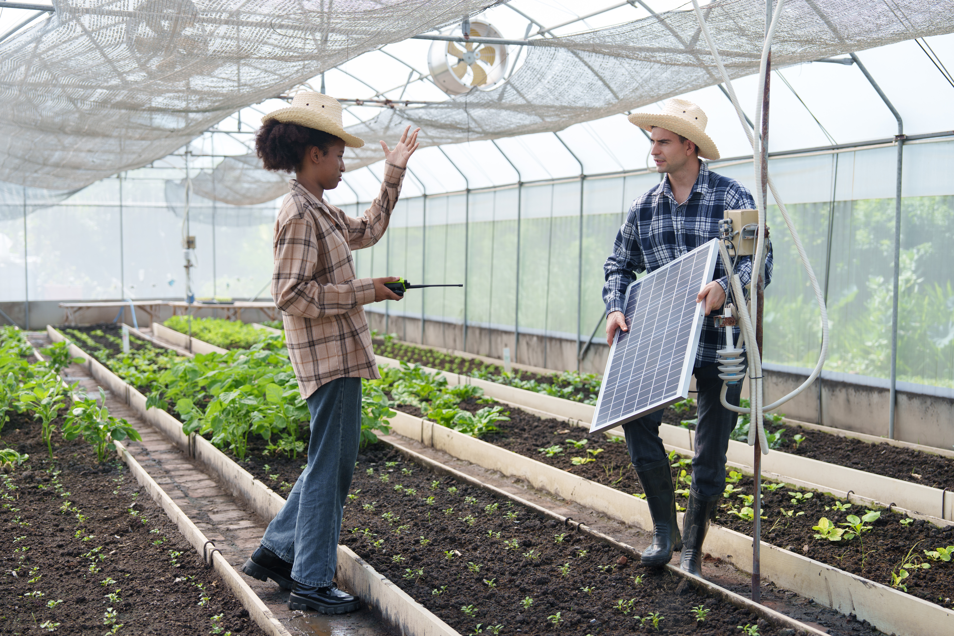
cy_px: 318
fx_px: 1245
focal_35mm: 47
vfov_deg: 28.6
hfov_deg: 41.9
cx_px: 477
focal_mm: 47
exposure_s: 1/500
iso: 100
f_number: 2.8
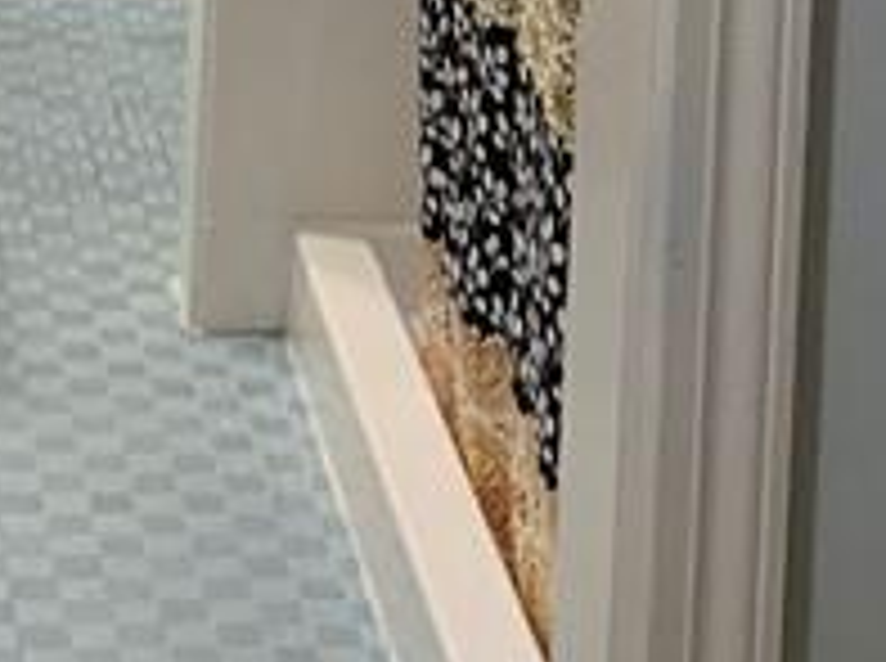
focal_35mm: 151
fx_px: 3858
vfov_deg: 9.0
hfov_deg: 13.0
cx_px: 180
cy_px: -842
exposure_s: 1/60
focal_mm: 3
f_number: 1.8
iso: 100
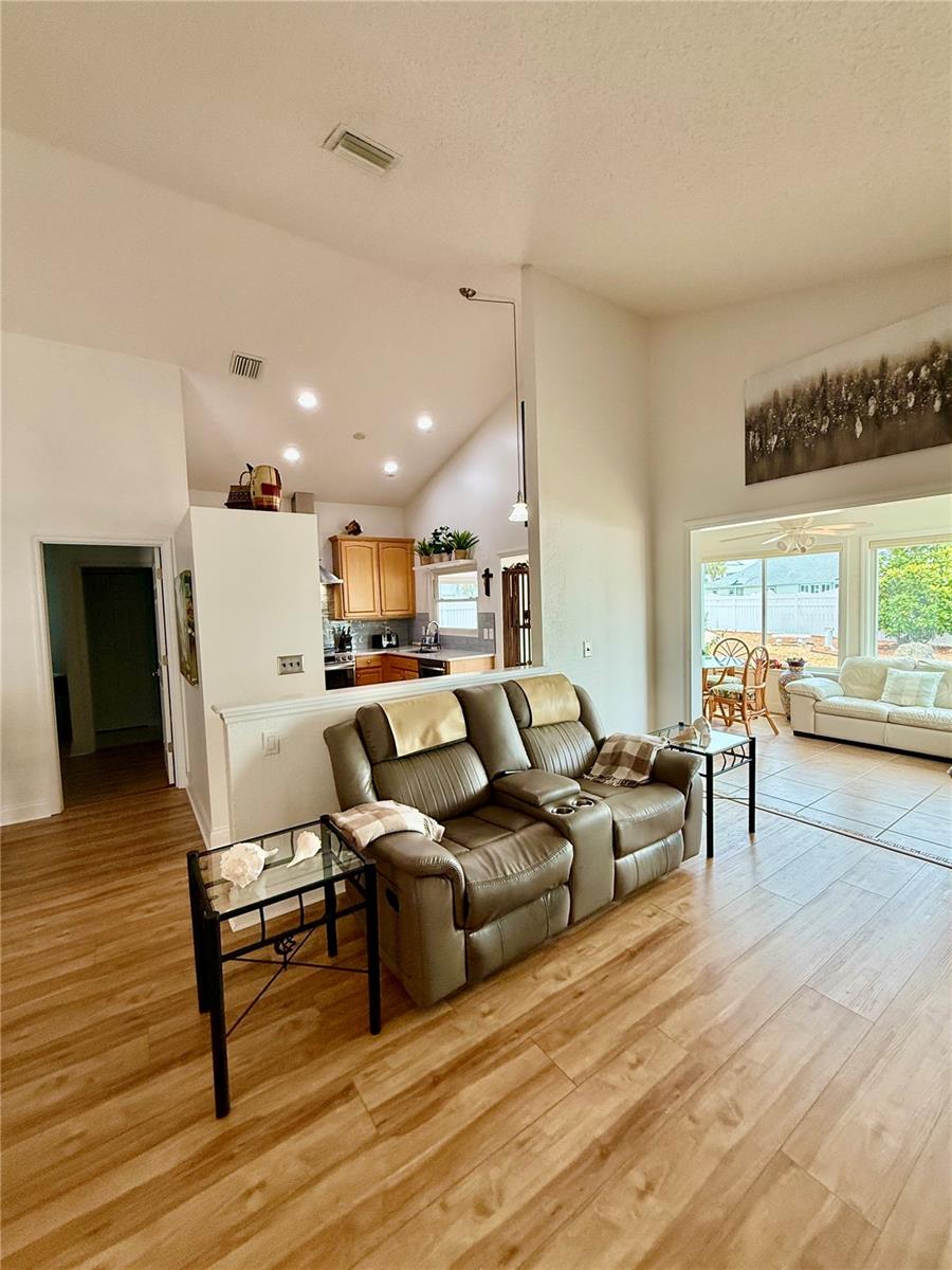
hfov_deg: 85.7
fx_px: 513
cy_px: 635
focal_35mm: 14
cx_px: 476
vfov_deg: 102.1
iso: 160
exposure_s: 1/120
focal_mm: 2.22
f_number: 2.2
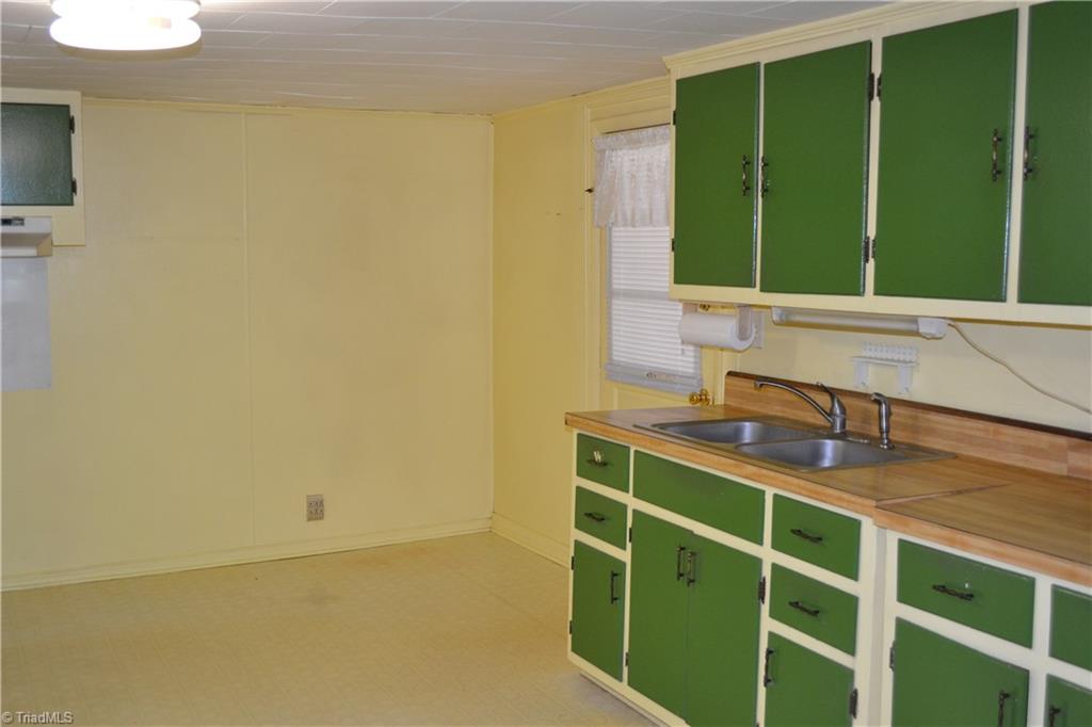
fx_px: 1183
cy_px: 364
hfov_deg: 49.6
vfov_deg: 34.2
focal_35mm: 39
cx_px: 546
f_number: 4.2
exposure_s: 1/60
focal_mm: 26
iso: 900
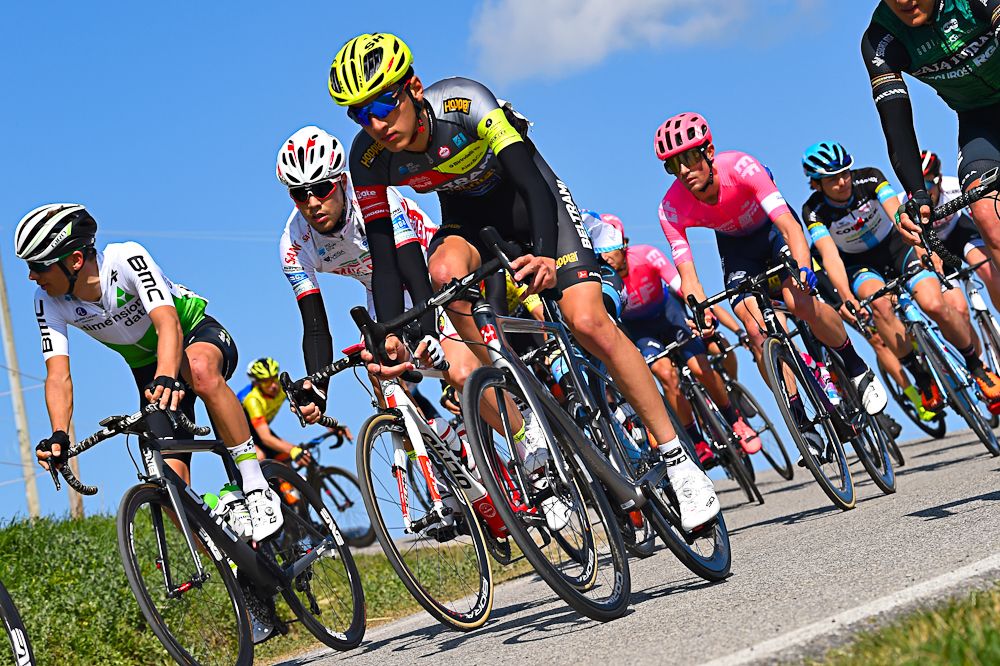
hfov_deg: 17.6
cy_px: 333
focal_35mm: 116
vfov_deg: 11.8
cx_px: 500
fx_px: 3221
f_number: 8
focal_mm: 116
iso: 400
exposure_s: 1/1600
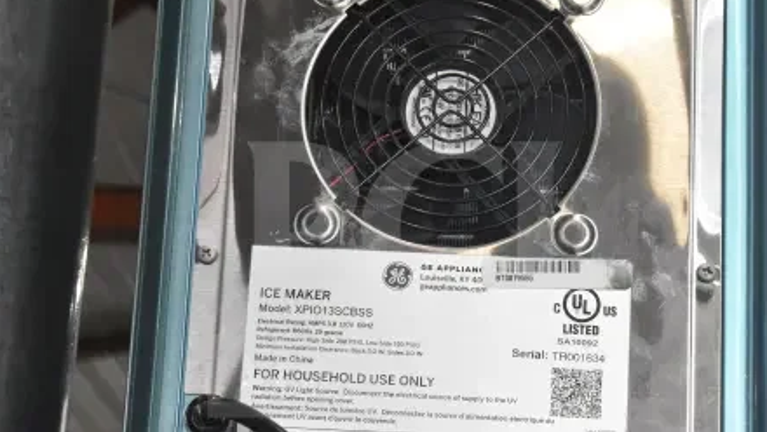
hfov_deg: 17.9
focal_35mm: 120
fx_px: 2436
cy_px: 280
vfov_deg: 10.1
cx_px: 403
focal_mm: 55
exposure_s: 1/400
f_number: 10
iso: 6400
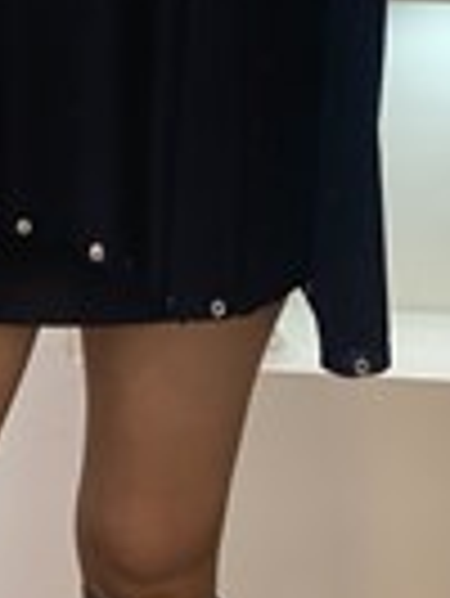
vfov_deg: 11.8
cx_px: 9
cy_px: -250
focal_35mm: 161
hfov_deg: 9.2
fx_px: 2786
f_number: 2
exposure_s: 1/100
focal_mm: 6
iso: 80
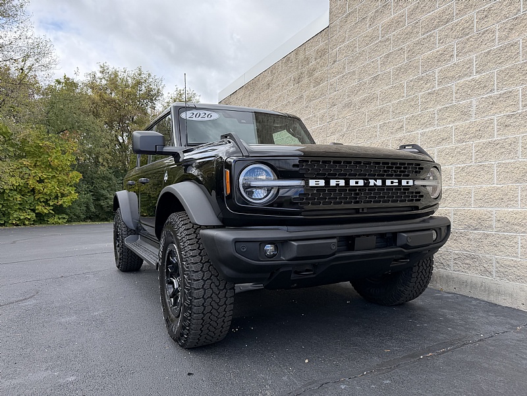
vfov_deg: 56.8
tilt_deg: +1.9
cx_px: 264
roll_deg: -0.9
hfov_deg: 71.6
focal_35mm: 24
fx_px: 365
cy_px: 198
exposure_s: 1/2053
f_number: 1.78
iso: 100
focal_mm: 6.76
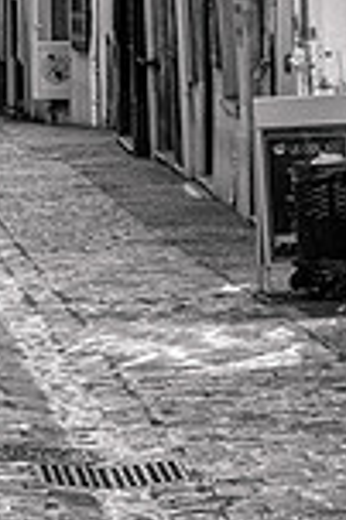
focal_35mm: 297
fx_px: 4291
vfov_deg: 6.9
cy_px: -14
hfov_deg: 4.6
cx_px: 192
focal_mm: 37.1
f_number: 4.9
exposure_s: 1/125
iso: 200
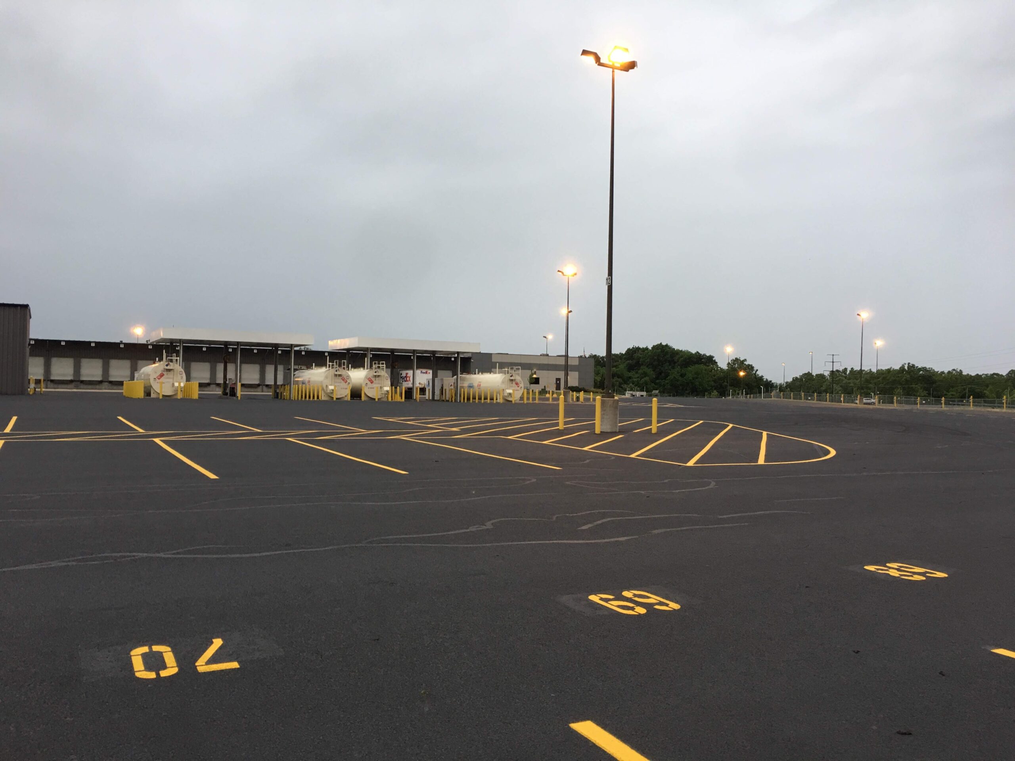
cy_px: 380
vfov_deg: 48.2
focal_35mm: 29
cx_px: 508
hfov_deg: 61.7
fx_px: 850
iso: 25
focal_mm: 4.15
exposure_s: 1/30
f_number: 2.2
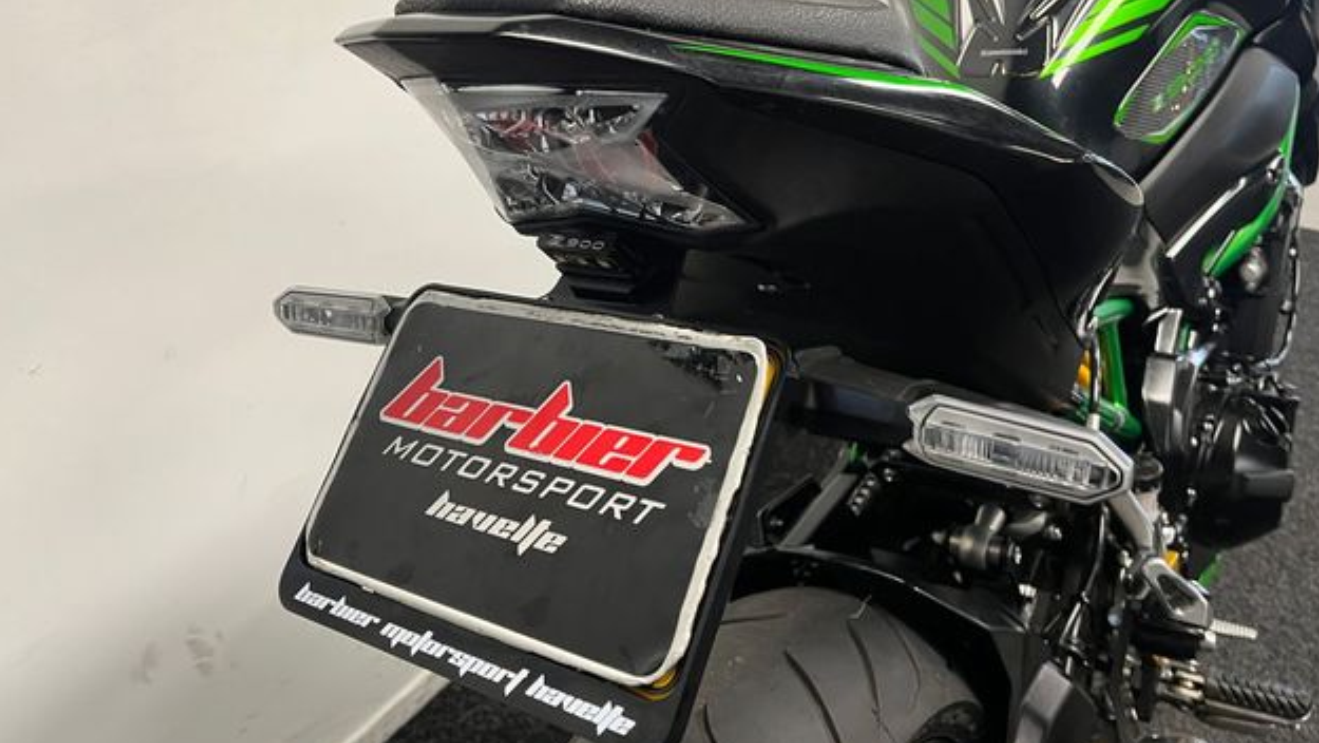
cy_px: 334
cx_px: 669
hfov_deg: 66.0
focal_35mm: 29
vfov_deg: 40.2
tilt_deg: -28.4
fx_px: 1015
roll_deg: -0.7
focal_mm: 5.1
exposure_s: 1/50
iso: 125
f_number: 1.6
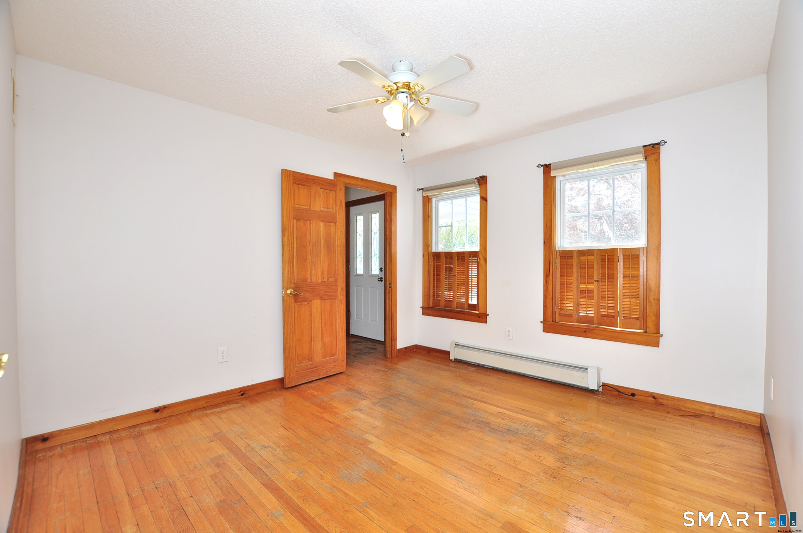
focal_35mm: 15
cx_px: 402
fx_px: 334
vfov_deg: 77.2
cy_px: 266
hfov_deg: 100.5
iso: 200
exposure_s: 1/80
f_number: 5
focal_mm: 10
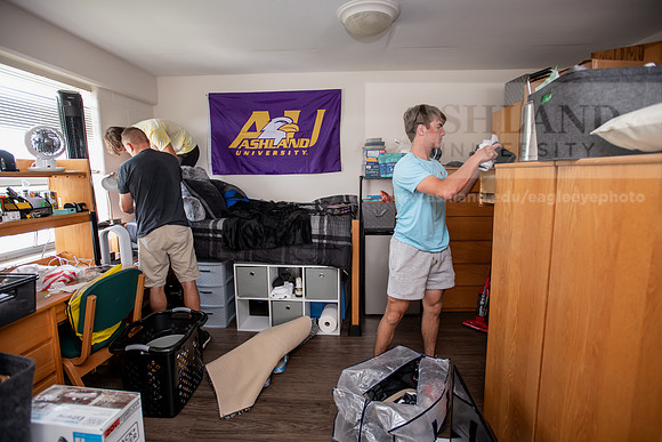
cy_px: 221
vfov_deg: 64.6
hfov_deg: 86.9
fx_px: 349
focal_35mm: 19
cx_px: 331
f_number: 3.5
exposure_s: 1/100
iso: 1000
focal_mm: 19
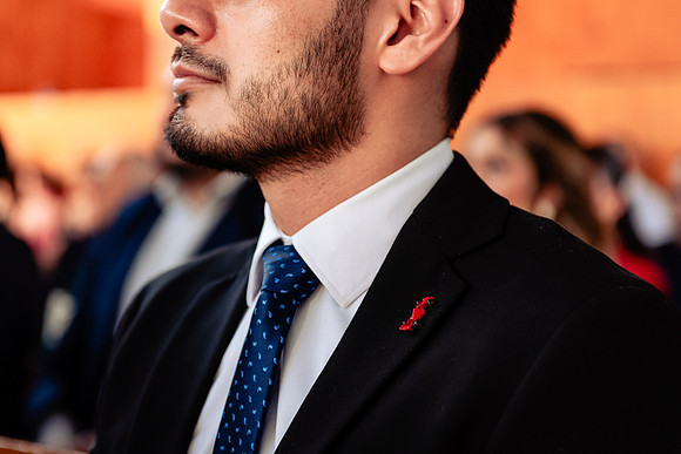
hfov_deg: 24.1
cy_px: 260
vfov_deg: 16.2
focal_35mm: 84
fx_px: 1597
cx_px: 340
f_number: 3.2
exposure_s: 1/250
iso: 800
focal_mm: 70
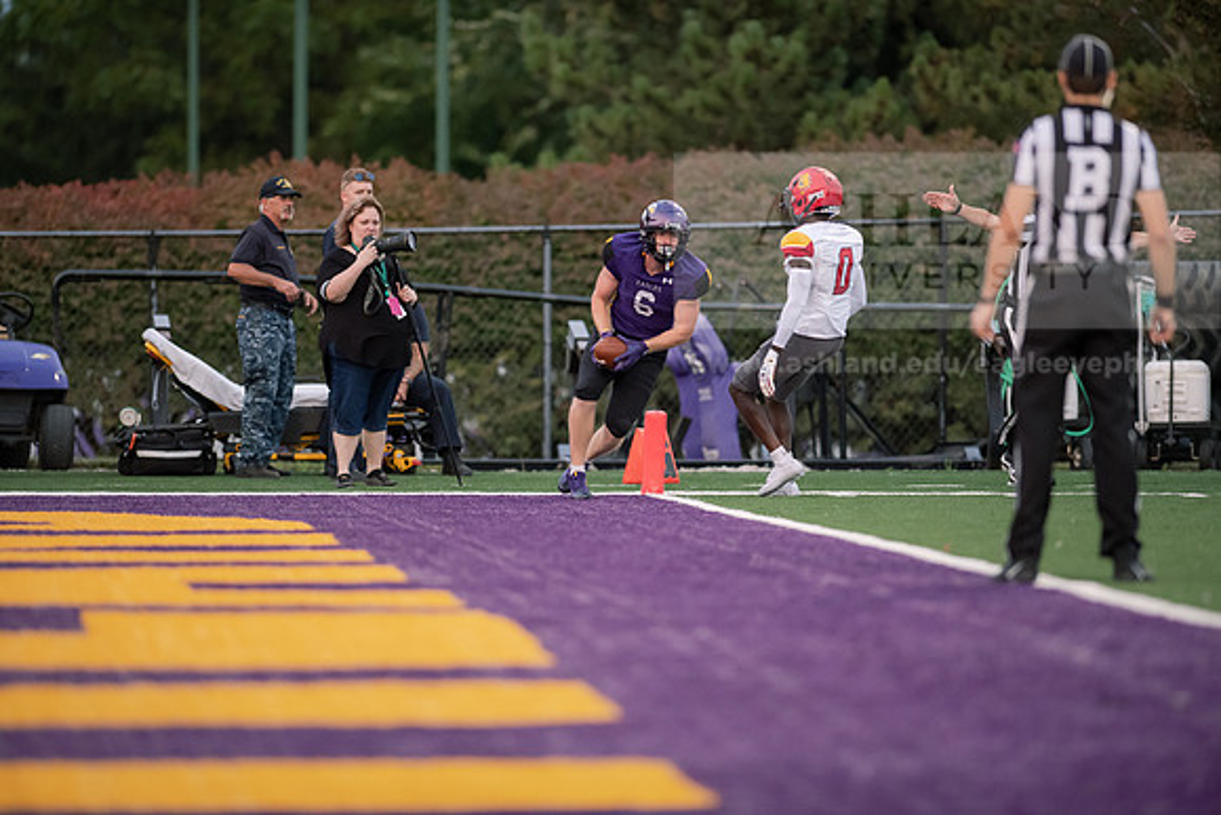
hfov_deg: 6.9
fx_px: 10177
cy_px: 408
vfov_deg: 4.6
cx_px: 610
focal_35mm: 300
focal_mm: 300
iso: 2500
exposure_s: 1/800
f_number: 2.8
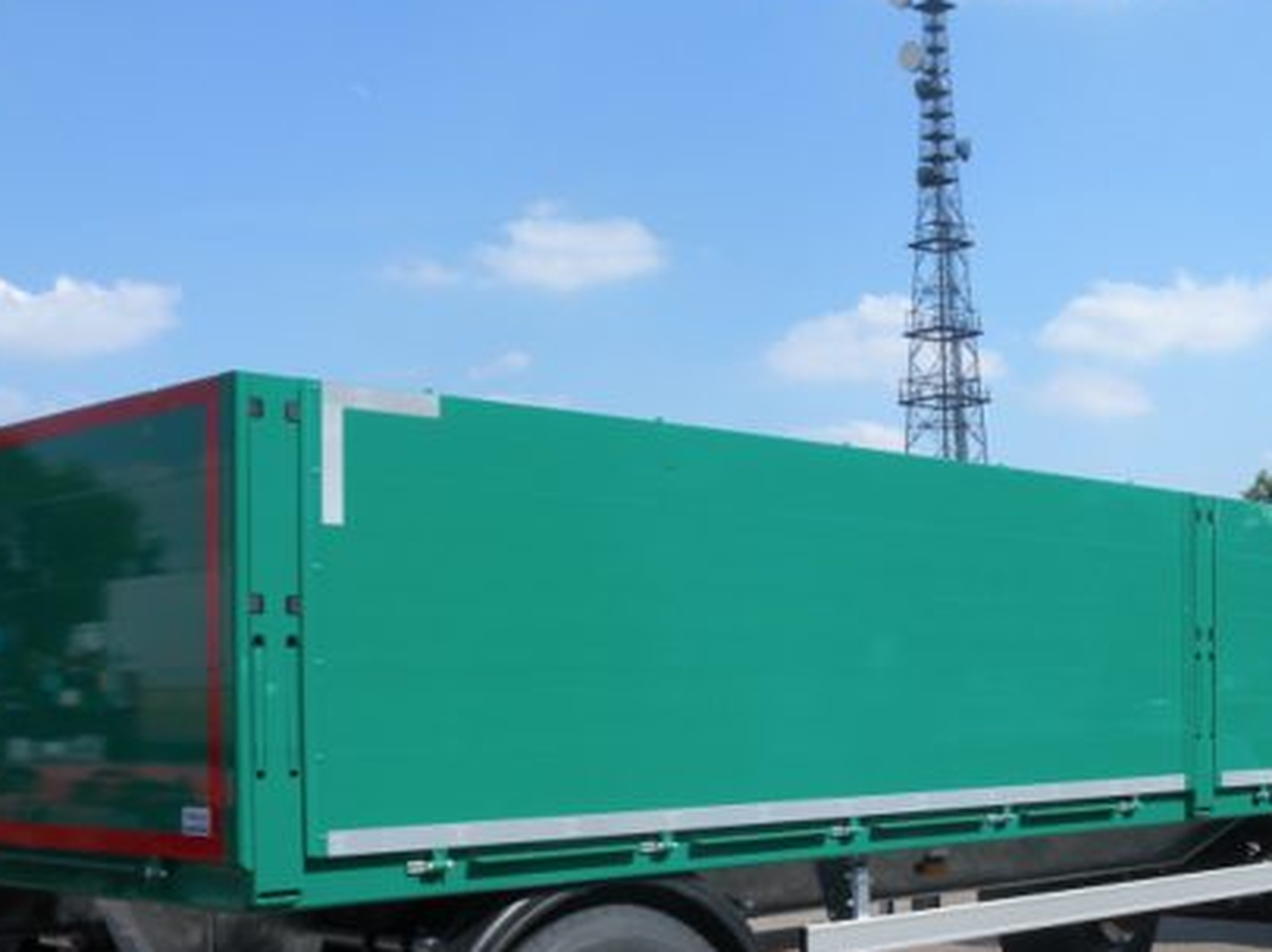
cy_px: 767
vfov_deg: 26.9
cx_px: 858
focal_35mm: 53
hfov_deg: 35.8
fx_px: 1946
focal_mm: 6
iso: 64
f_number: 5.7
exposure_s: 1/353
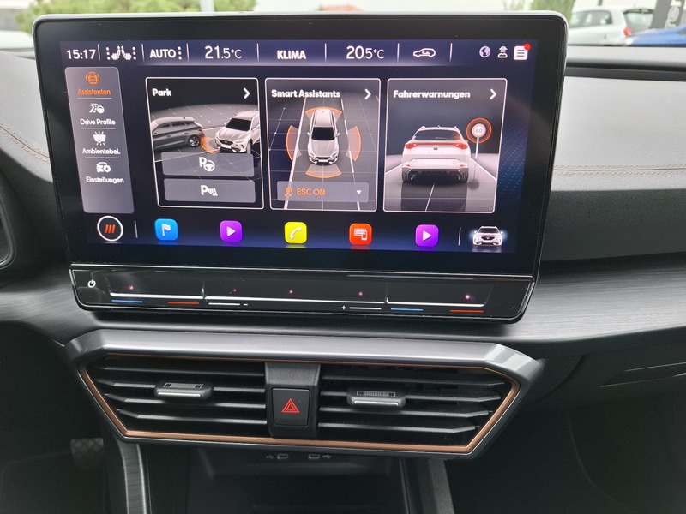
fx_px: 456
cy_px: 257
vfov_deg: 58.9
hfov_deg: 73.9
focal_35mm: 23
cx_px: 343
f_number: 1.8
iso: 100
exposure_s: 1/120
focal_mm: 5.54
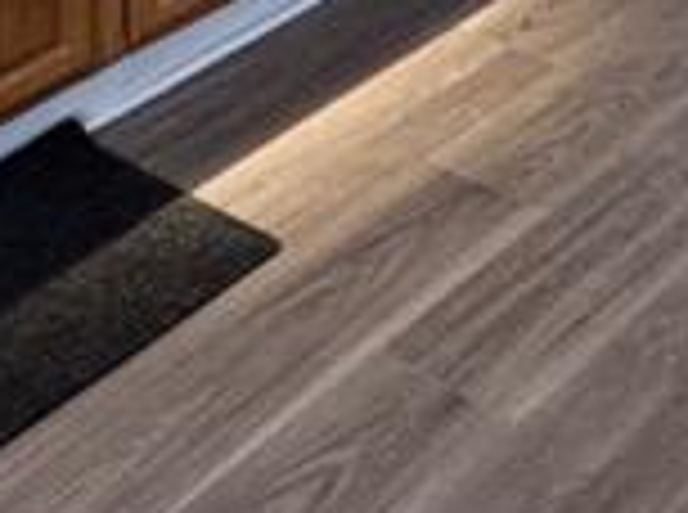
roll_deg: -0.2
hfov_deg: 19.2
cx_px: 913
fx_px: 1864
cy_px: -868
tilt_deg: -2.9
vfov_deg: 11.6
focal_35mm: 94
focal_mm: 2.22
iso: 500
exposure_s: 1/60
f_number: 2.2
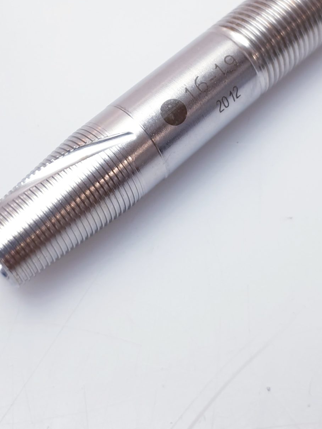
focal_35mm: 55
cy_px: 65
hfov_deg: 26.5
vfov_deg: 33.5
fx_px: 682
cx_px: 182
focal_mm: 4.3
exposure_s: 1/50
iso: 50
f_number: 1.5
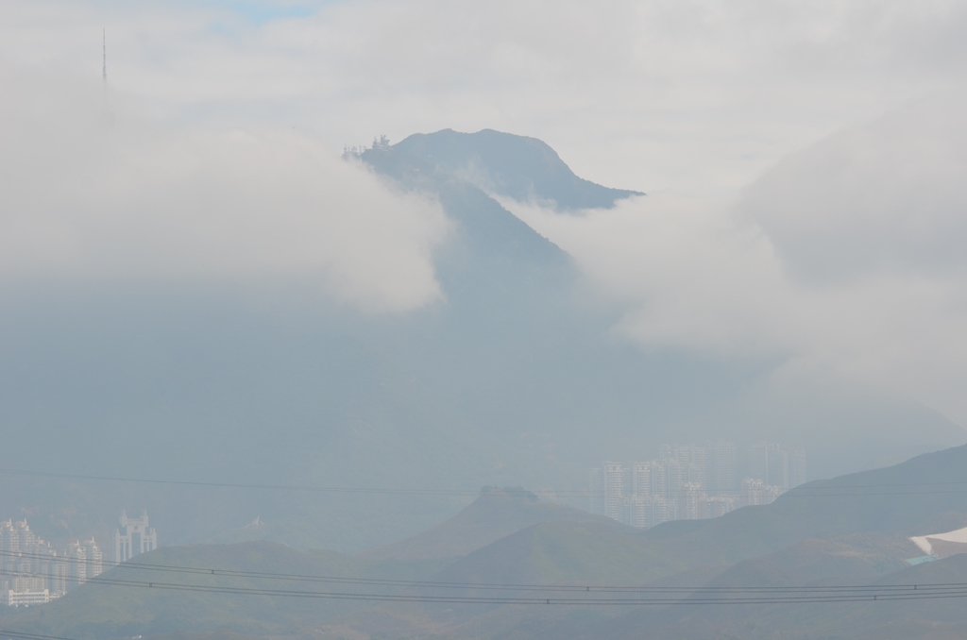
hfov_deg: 11.0
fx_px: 5025
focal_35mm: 188
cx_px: 484
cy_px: 320
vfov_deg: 7.3
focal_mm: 125
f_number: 9
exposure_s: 1/320
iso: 100
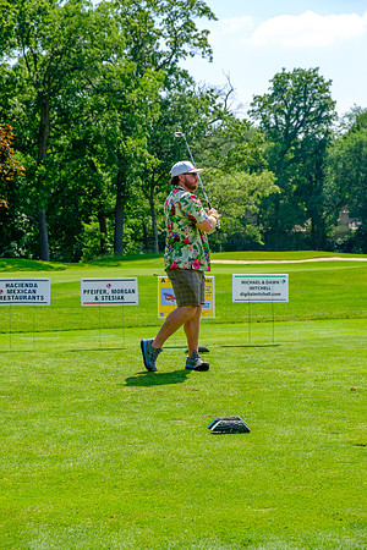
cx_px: 184
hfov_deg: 18.7
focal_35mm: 73
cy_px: 275
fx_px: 1116
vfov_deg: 27.7
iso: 200
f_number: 5.6
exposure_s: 1/320
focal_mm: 48.4
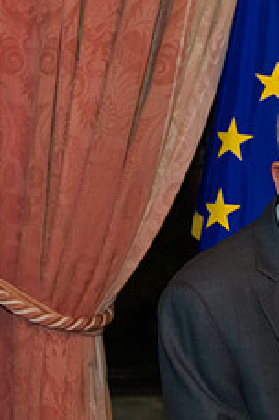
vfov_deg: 14.8
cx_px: 391
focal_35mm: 139
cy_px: 206
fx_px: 1621
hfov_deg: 9.6
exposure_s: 1/100
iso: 3200
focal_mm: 48
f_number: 4
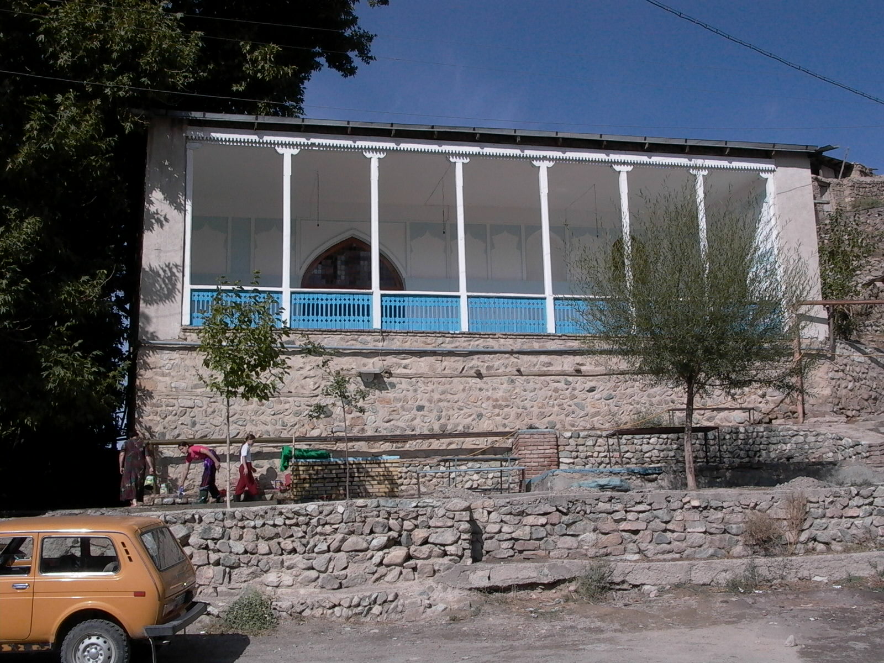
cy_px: 332
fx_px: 1098
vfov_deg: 33.6
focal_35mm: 43
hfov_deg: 43.9
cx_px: 442
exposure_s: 1/652
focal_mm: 8.56
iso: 100
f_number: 8
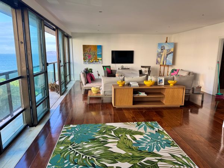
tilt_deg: -9.8
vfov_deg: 56.8
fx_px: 155
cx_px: 112
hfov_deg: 71.6
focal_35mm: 24
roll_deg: +0.8
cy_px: 84
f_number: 1.78
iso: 64
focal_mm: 6.76
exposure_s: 1/159
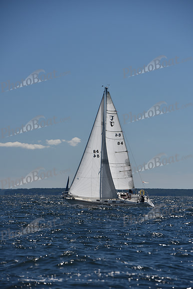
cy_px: 144
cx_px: 96
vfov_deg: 12.4
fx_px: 1326
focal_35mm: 165
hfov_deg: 8.3
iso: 200
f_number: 6.3
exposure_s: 1/1000
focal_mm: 165
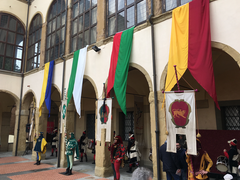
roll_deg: -2.0
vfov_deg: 46.8
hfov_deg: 60.0
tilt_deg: +11.7
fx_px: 208
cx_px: 120
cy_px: 87
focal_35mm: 30
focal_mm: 4.15
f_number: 2.2
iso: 25
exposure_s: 1/202
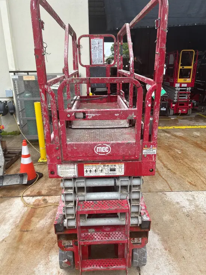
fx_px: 206
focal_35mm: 26
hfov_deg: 53.1
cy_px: 138
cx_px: 103
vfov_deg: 67.3
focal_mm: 5.7
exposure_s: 1/1019
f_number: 1.5
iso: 50
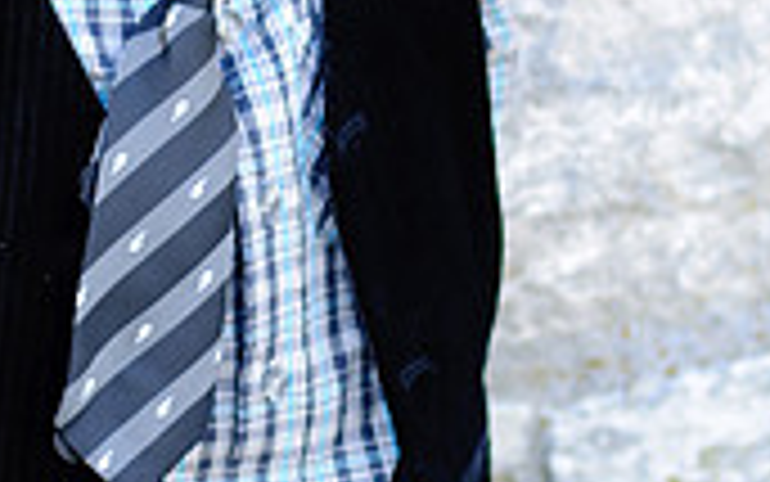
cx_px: 169
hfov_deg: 10.4
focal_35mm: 201
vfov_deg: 6.5
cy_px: 54
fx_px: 4219
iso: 200
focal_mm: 50
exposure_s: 1/320
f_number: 2.2
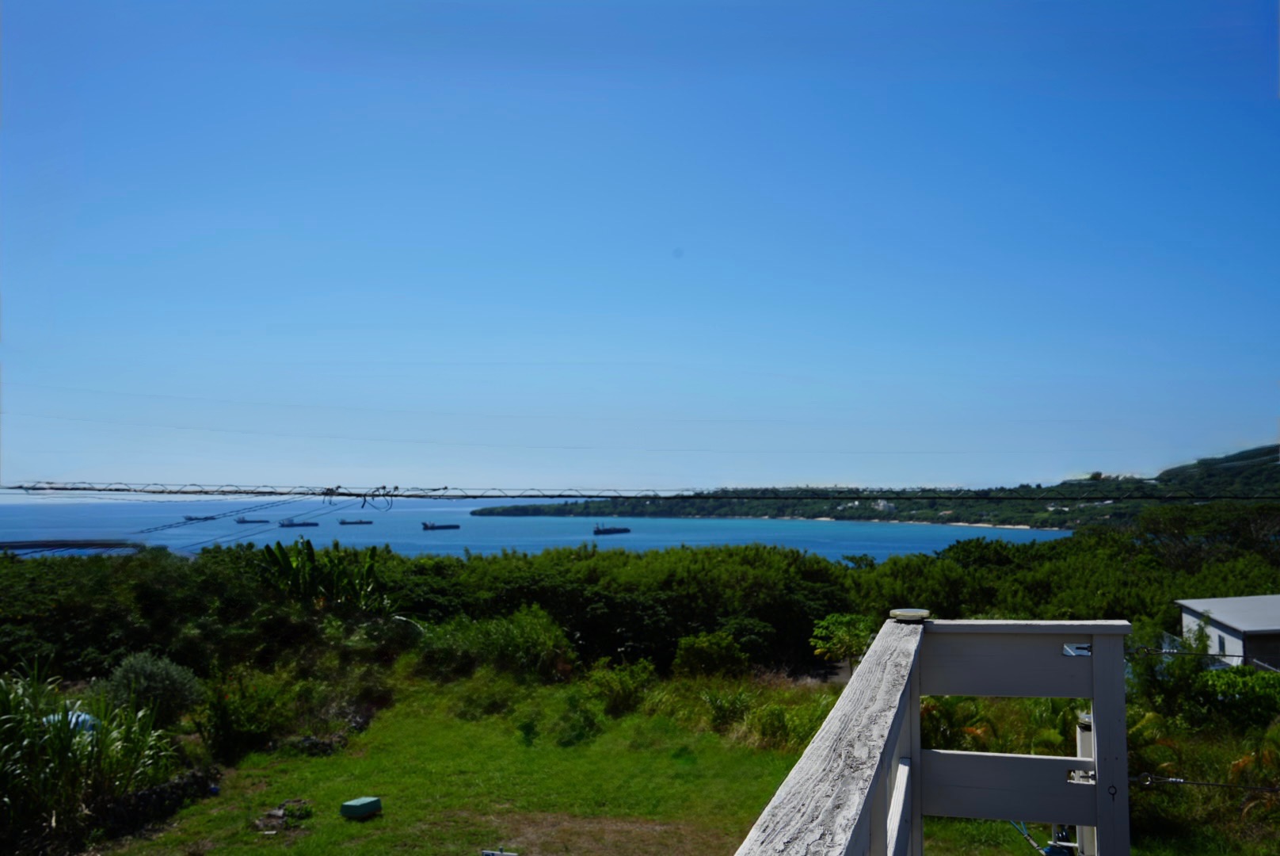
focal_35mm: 36
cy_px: 428
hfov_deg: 53.1
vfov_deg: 36.9
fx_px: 1281
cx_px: 640
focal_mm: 36
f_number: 10
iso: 100
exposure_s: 1/320
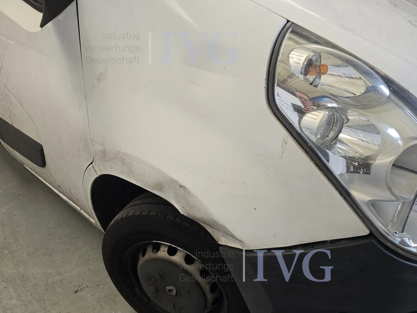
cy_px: 156
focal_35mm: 23
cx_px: 208
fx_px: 277
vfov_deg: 58.9
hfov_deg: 73.9
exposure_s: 1/180
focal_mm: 6.3
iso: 160
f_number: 1.7
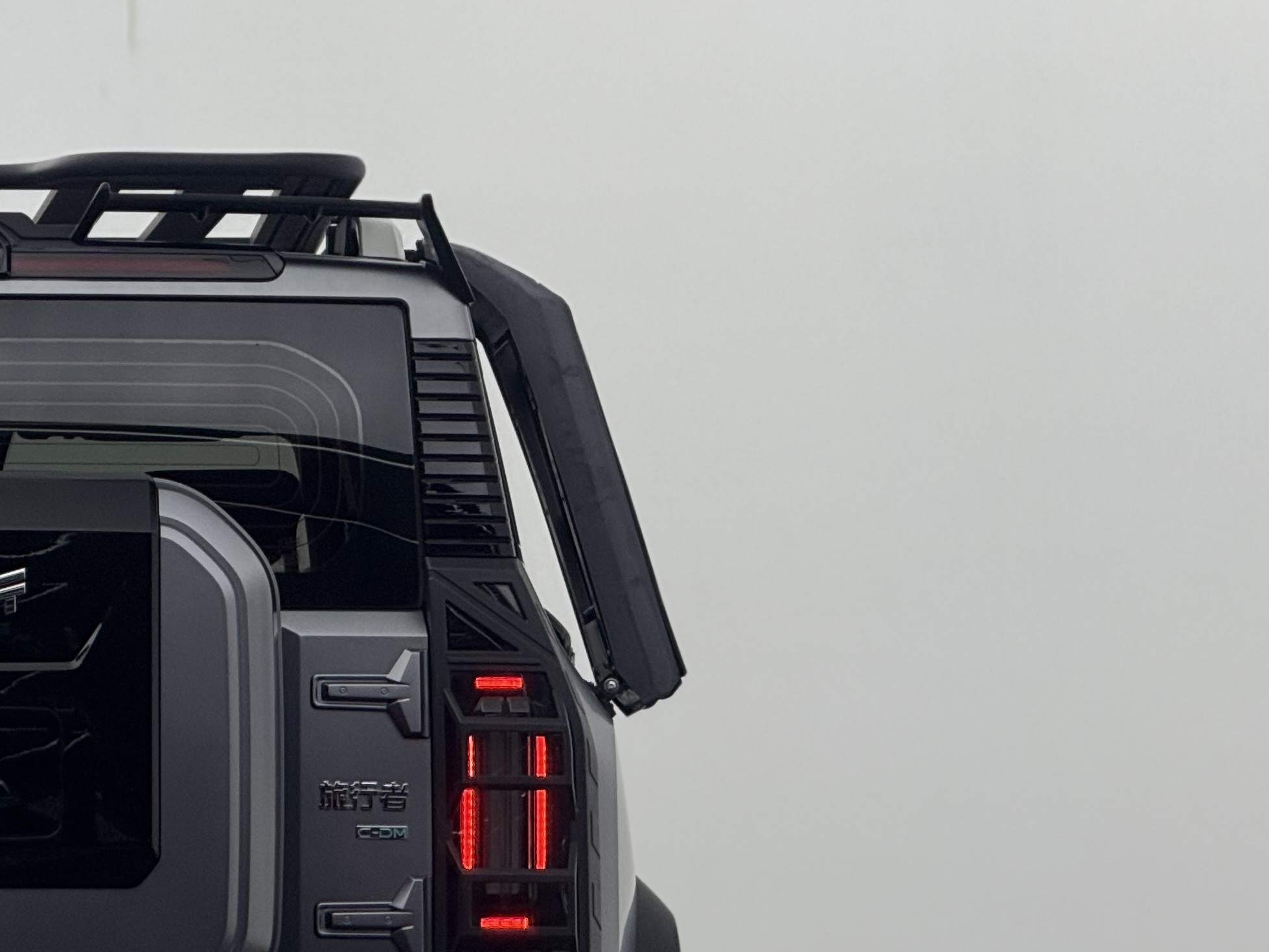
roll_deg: -0.4
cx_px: -10
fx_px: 9054
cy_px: 627
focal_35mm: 247
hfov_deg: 8.0
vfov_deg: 6.0
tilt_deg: +1.9
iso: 64
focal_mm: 15.66
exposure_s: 1/100
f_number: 2.8
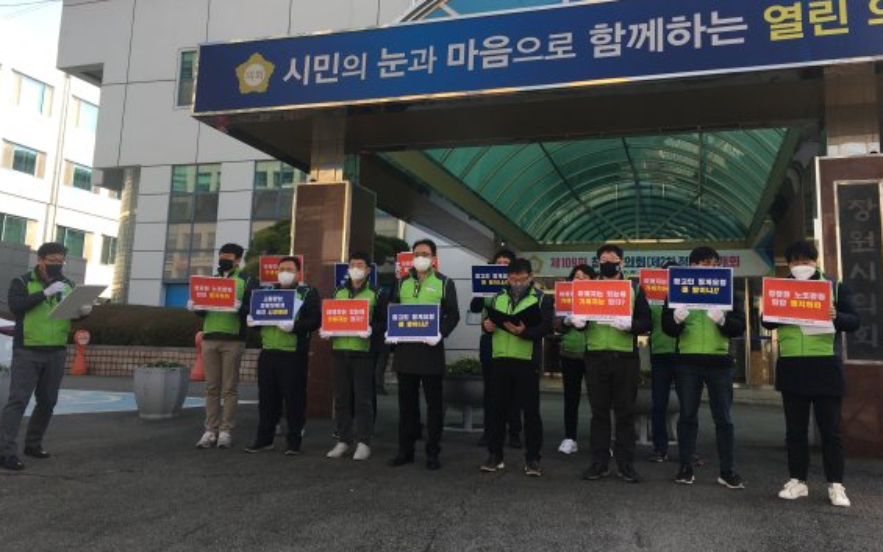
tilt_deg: +8.6
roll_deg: -1.9
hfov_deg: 61.2
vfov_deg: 40.5
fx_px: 746
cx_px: 441
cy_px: 234
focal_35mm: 31
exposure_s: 1/413
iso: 25
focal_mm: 4.15
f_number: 2.2
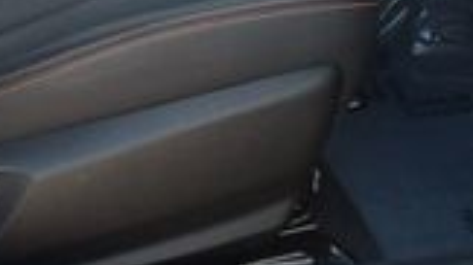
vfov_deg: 7.8
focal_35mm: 149
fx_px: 1868
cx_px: 213
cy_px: -262
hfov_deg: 14.4
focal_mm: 18
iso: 400
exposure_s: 1/250
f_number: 4.5
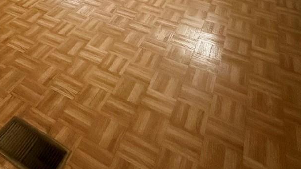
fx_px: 319
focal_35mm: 40
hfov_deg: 47.5
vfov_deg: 21.9
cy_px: -114
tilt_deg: -7.0
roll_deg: +0.4
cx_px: 56
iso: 1600
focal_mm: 2.22
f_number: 2.2
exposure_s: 1/48
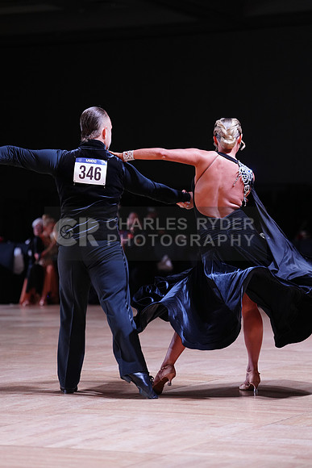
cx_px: 156
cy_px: 234
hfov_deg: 11.9
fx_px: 1494
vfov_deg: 17.8
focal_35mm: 115
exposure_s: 1/500
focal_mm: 115
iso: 1000
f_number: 2.8
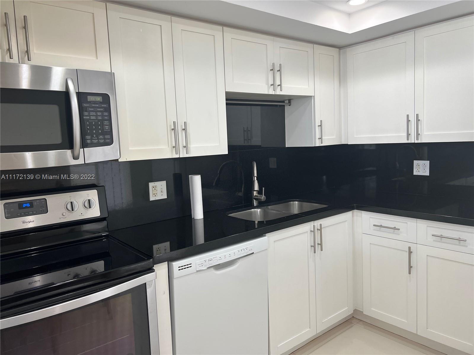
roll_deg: +3.0
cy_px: 178
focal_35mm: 26
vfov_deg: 53.1
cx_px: 237
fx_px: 356
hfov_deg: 67.3
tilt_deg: -6.0
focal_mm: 5.7
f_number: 1.5
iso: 100
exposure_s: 1/120
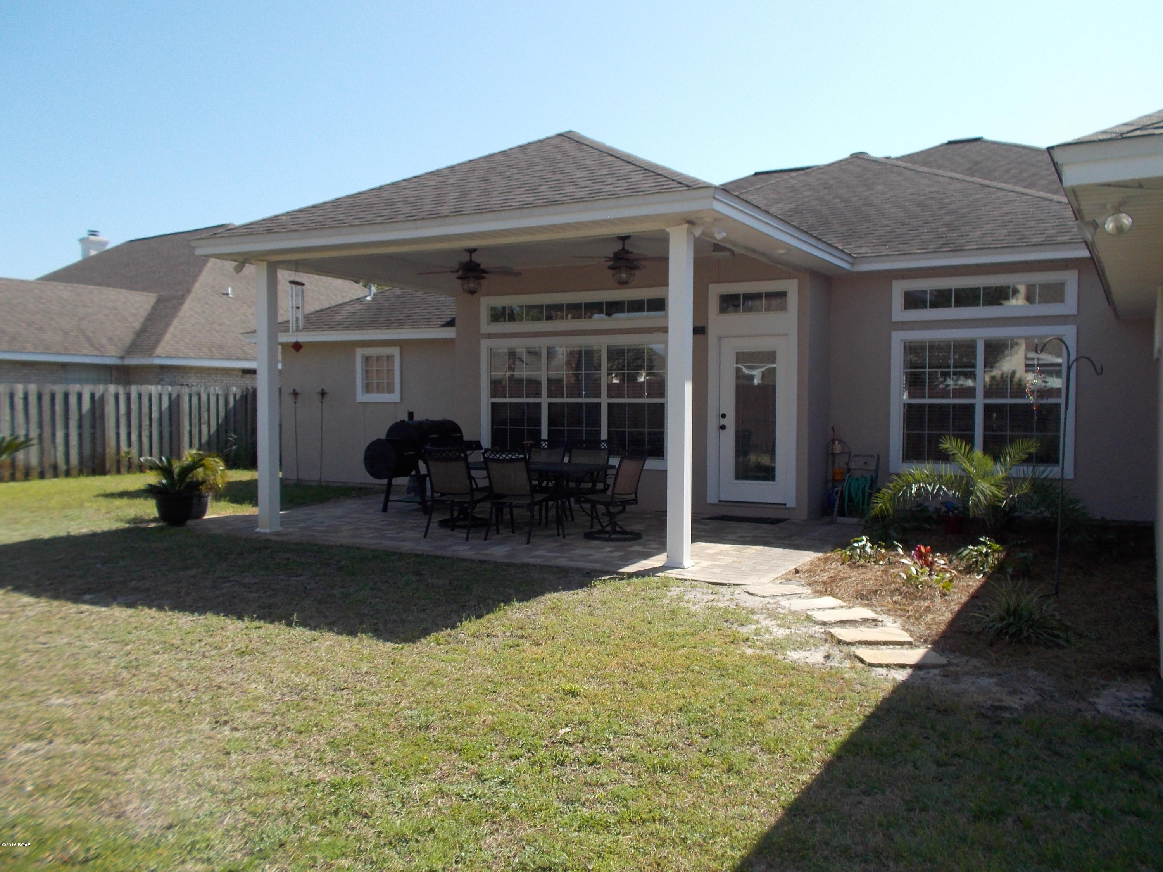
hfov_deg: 61.7
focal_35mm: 29
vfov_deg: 48.2
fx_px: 974
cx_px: 582
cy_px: 436
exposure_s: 1/640
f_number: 3.3
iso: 80
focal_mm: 4.1
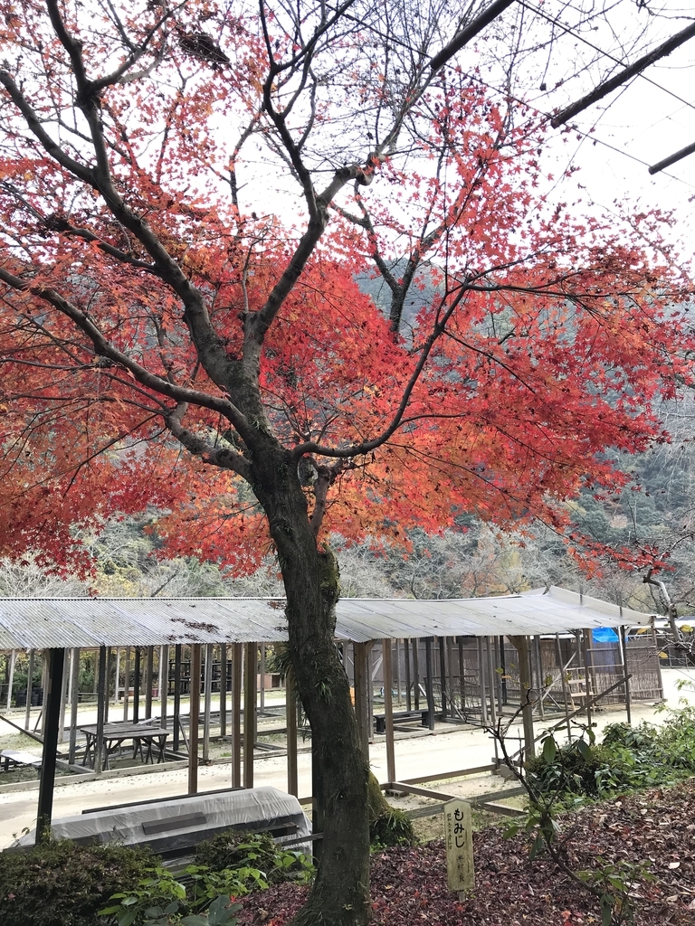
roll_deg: +0.1
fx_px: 750
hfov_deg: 49.7
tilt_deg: +14.1
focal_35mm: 28
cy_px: 463
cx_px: 348
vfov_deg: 63.4
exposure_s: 1/192
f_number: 1.8
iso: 20
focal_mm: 3.99
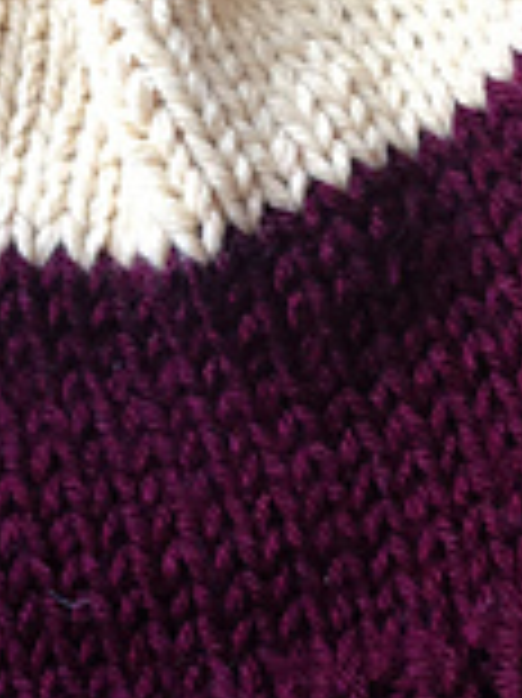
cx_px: 194
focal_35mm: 136
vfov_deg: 14.5
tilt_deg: -78.4
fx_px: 2738
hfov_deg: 10.9
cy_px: 392
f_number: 2.4
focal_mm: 4.12
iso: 100
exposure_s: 1/20
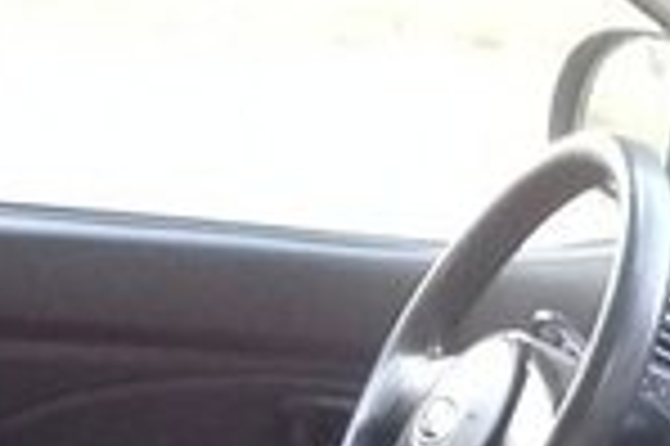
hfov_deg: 14.1
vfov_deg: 8.7
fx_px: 2658
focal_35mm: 143
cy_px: 1065
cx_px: 715
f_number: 2.2
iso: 125
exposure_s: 1/33
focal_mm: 3.3
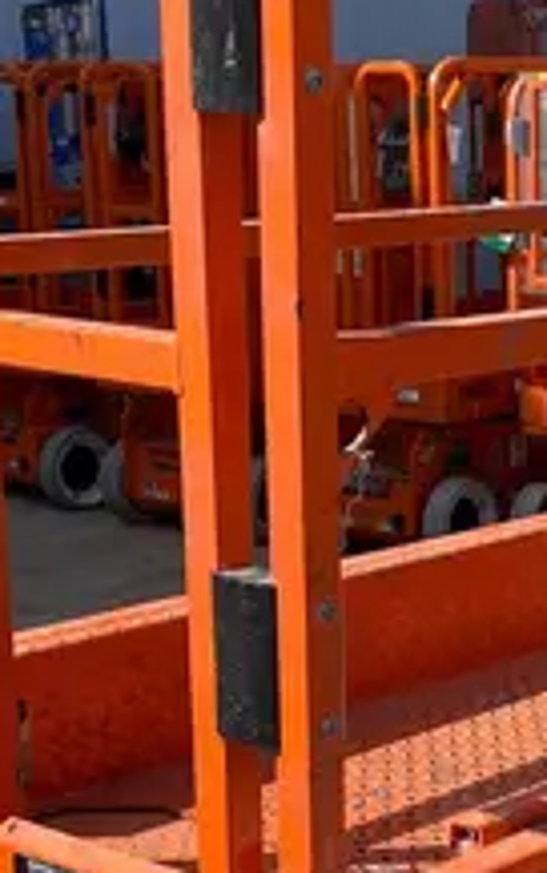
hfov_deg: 13.9
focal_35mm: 93
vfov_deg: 21.8
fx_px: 2214
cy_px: 782
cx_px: 511
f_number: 1.8
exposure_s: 1/1996
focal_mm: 4.25
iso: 32
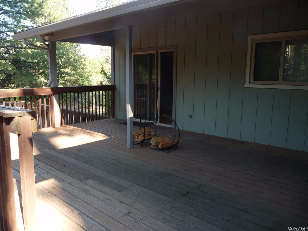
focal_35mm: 28
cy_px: 116
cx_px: 154
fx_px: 249
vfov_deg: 49.7
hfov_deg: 63.5
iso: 100
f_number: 3.3
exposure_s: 1/100
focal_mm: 4.7
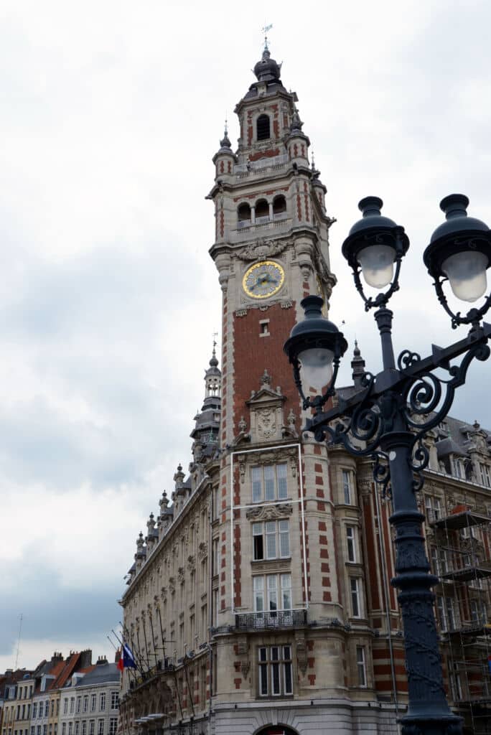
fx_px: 715
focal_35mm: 35
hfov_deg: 37.9
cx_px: 246
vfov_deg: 54.4
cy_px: 368
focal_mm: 35
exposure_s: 1/40
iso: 100
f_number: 16
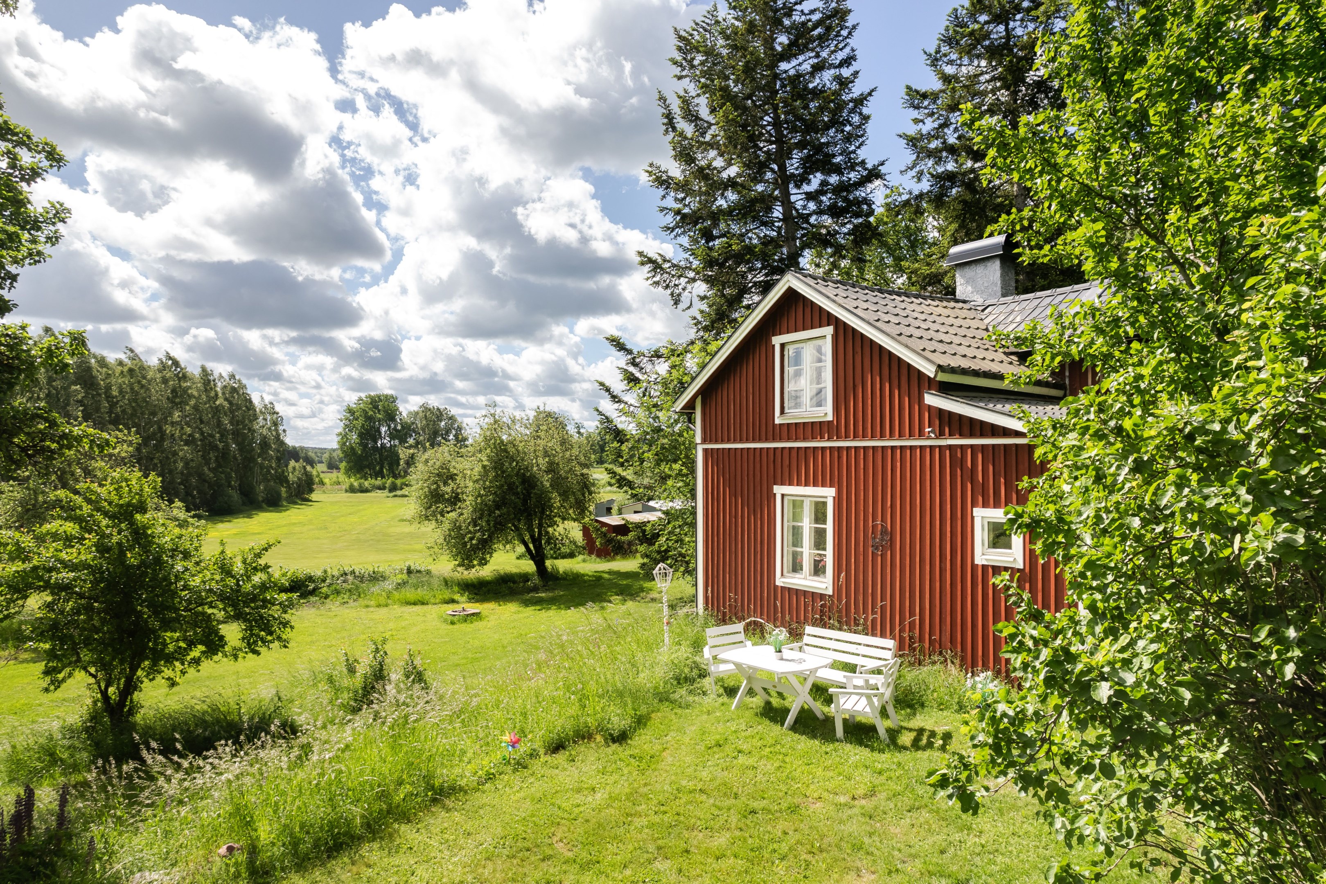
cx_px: 663
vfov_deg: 57.2
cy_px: 442
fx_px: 810
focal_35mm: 22
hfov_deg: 78.6
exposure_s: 1/350
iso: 110
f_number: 2.8
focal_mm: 8.38
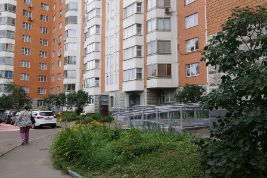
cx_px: 134
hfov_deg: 67.4
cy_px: 89
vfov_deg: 48.0
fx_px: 200
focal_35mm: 27
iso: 500
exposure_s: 1/250
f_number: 8
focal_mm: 18
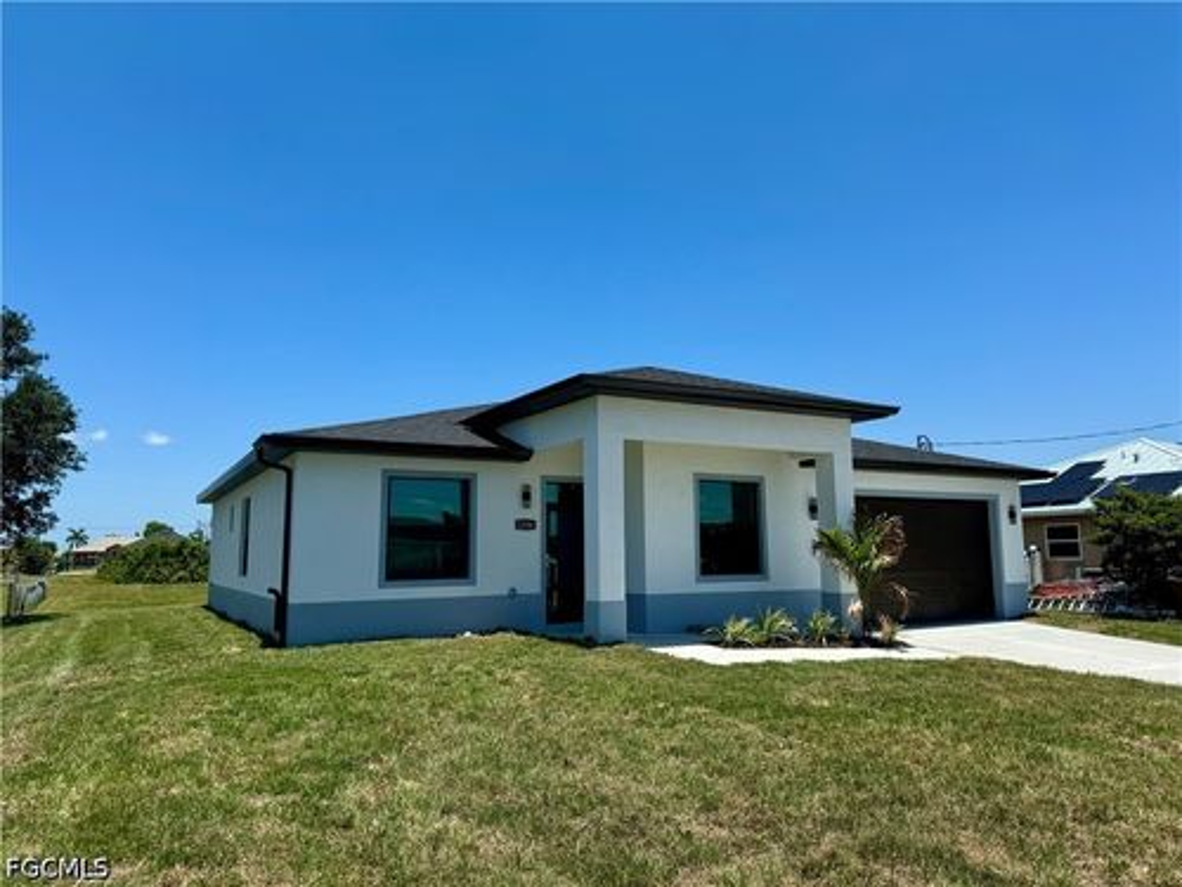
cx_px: 591
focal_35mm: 24
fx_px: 820
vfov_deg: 56.8
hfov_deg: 71.6
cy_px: 444
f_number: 1.78
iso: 80
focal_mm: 6.76
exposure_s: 1/5348
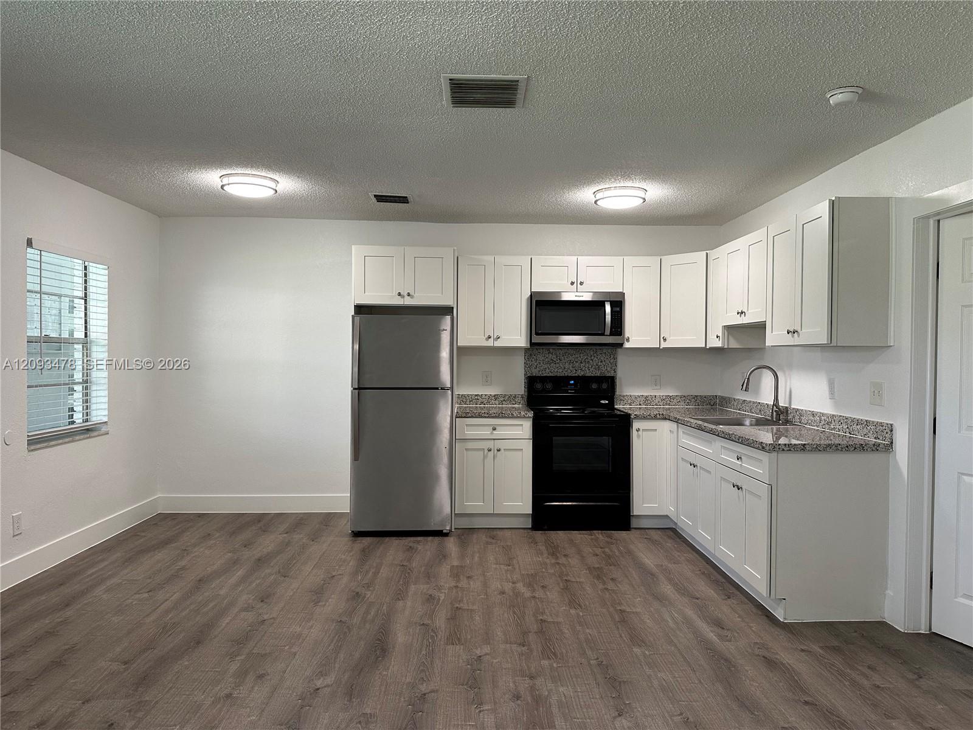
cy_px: 365
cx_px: 486
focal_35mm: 24
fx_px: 675
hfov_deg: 71.6
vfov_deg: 56.8
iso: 200
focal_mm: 6.86
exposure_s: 1/120
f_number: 1.78
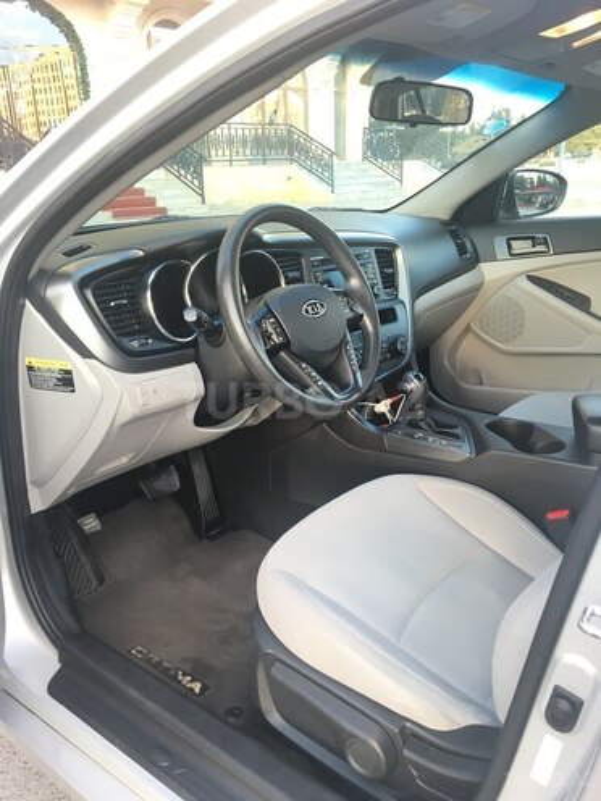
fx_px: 671
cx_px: 300
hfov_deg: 48.2
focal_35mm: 29
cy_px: 400
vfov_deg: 61.7
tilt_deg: -19.5
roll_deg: +1.2
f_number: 2.2
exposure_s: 1/33
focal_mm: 4.15
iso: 32
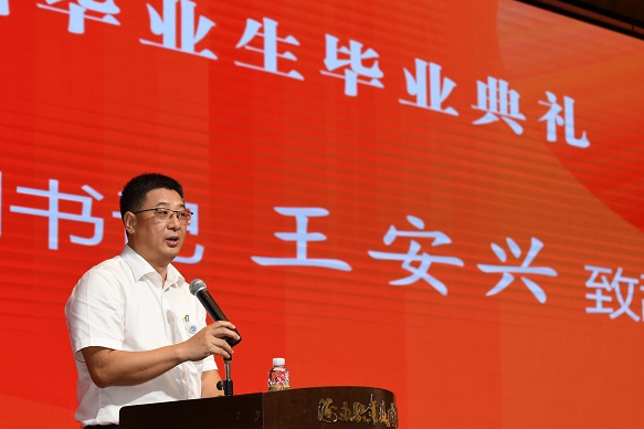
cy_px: 231
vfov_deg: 12.7
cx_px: 291
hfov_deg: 18.9
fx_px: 1931
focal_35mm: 108
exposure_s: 1/125
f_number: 4.5
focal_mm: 60
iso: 800
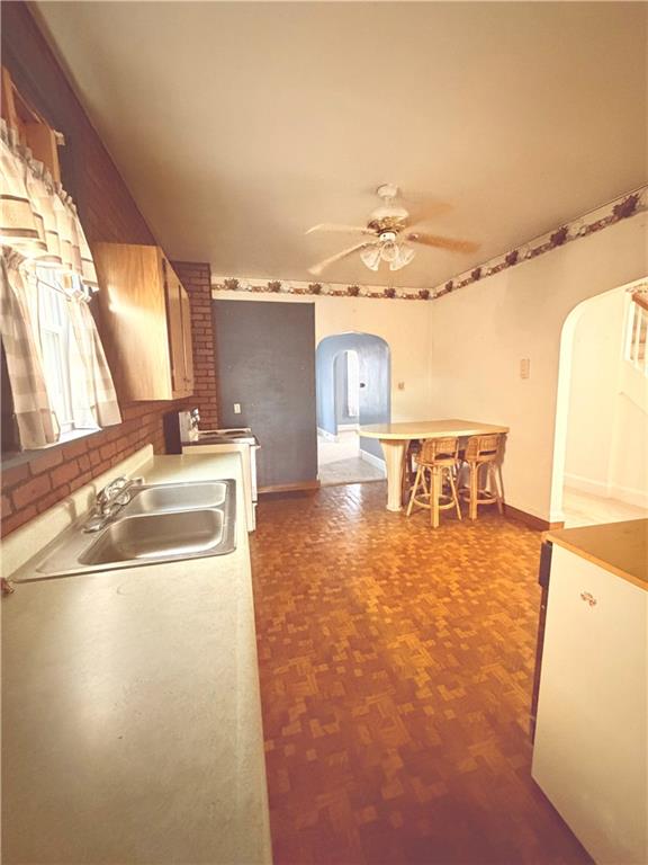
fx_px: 349
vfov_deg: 102.1
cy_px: 432
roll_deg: +1.8
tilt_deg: -7.7
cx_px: 324
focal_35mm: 14
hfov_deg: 85.7
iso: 1250
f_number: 2.2
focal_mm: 2.22
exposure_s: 1/30
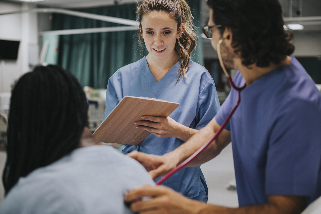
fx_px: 446
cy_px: 107
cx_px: 160
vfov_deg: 27.0
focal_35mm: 50
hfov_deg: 39.6
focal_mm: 50
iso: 200
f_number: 2.5
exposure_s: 1/80
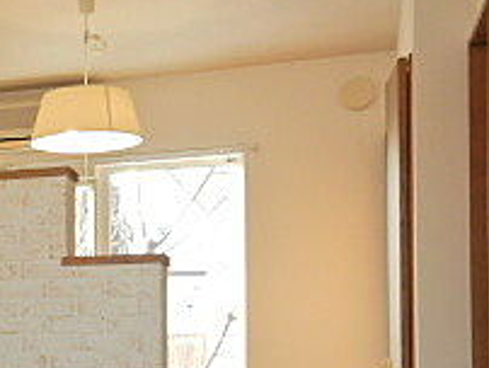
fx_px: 1075
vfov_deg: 19.0
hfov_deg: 22.2
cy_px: 339
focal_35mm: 76
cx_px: -194
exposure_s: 1/60
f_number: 2.8
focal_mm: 4.3
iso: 125
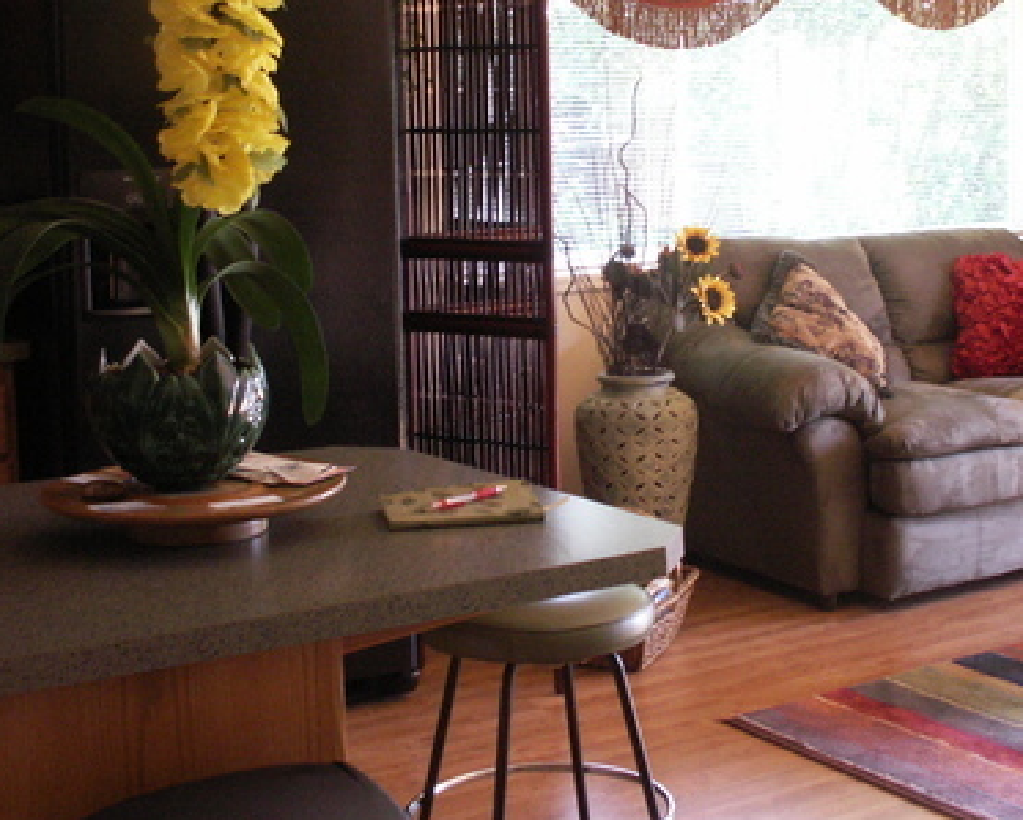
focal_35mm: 61
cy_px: 269
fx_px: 1848
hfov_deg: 30.8
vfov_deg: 24.9
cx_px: 624
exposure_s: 1/30
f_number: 2.8
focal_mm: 5.86
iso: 160
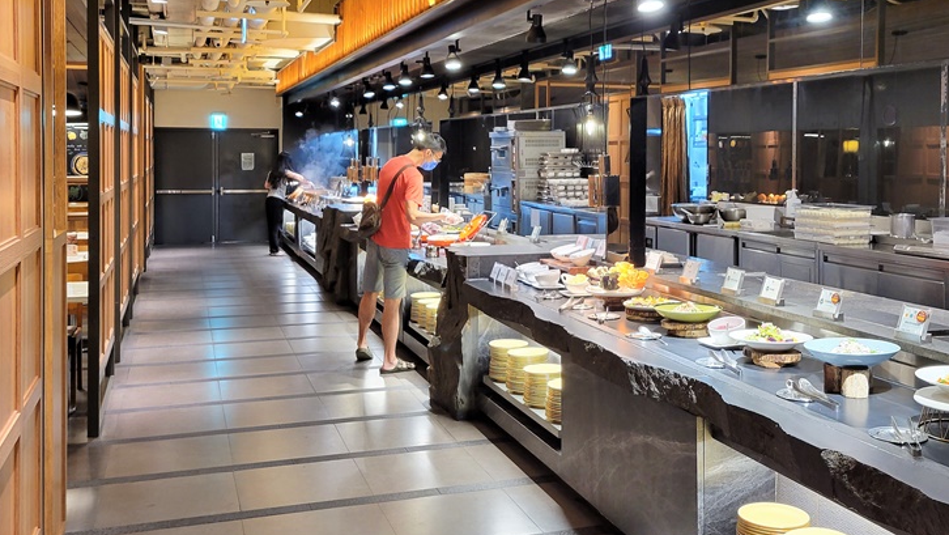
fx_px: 982
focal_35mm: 39
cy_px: 184
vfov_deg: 30.3
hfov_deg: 51.4
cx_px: 552
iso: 250
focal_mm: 5.4
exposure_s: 1/40
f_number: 1.8
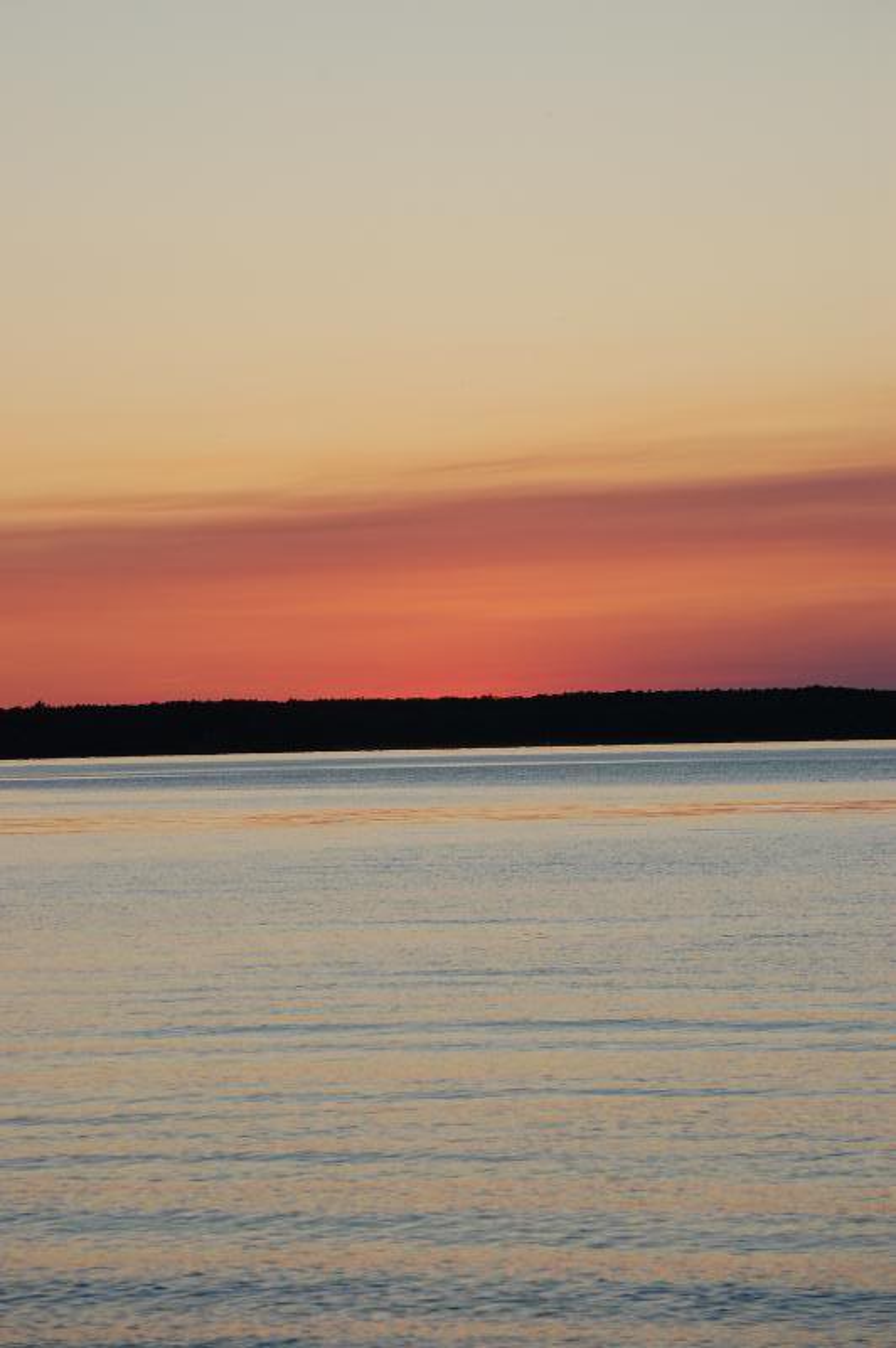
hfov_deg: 7.3
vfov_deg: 11.0
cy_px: 674
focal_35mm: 188
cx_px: 448
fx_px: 7012
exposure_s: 1/250
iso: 400
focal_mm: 125
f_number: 10
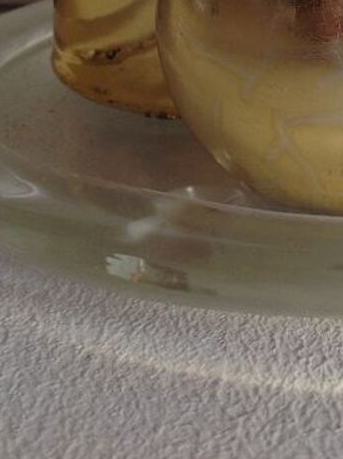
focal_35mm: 102
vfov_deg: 17.6
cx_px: 361
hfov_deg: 14.2
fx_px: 1351
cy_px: -200
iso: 64
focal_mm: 4.28
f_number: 2.4
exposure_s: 1/40
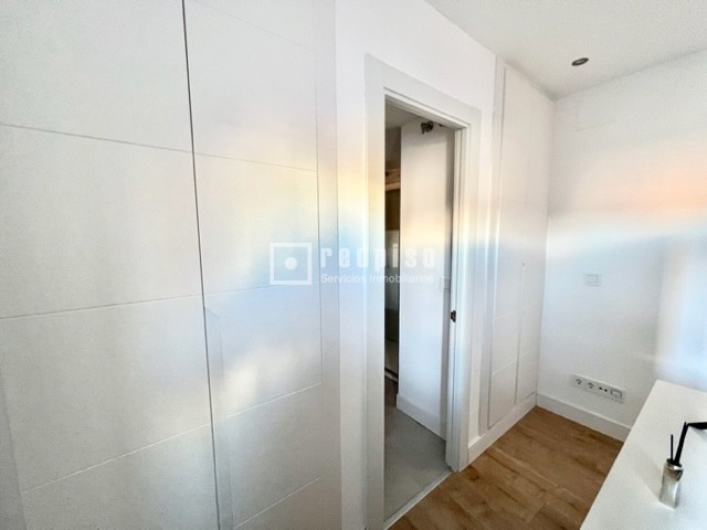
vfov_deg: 89.9
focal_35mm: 13
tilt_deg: -6.1
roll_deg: +0.6
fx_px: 266
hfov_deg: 106.2
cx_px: 354
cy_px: 265
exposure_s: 1/83
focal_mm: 1.57
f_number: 1.8
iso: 250
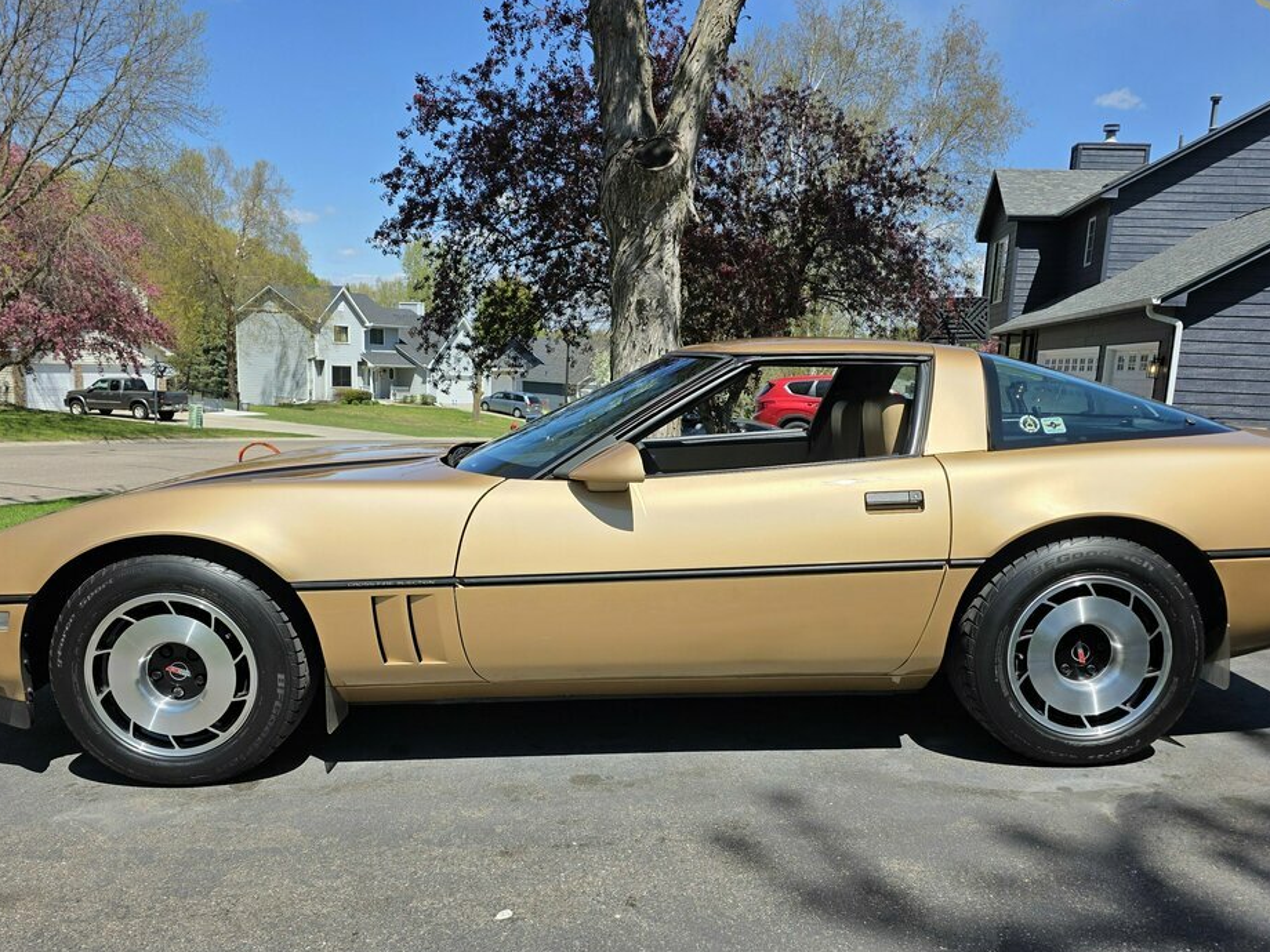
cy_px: 593
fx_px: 1101
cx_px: 645
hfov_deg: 60.0
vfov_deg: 46.4
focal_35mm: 30
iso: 64
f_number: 1.7
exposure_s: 1/7944
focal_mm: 6.3
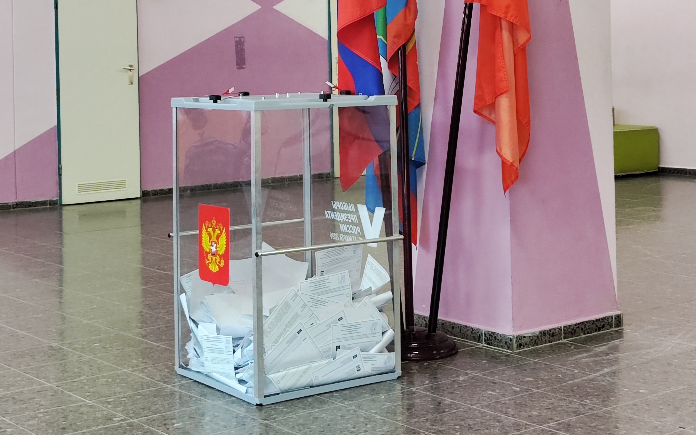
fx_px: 1271
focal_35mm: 67
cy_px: 59
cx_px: 348
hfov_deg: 30.6
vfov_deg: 19.1
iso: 450
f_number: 1.88
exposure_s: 1/50
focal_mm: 5.59
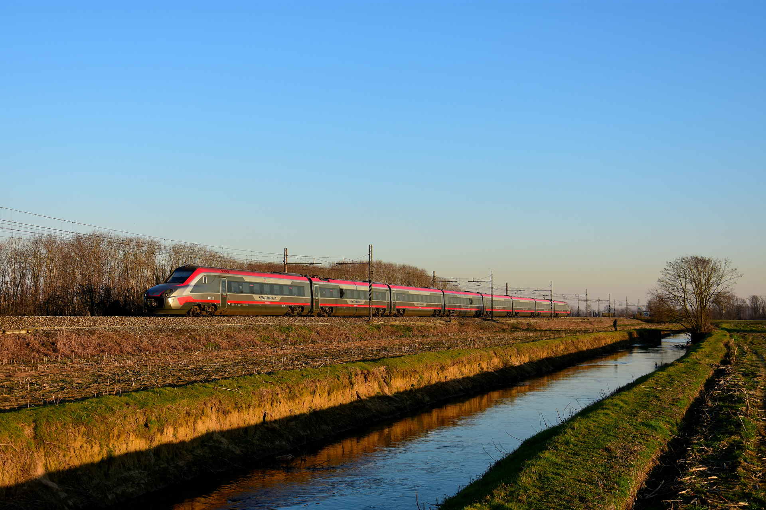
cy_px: 255
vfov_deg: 28.1
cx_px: 383
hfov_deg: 41.1
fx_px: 1021
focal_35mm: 48
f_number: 6.3
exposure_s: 1/800
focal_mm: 32
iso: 320
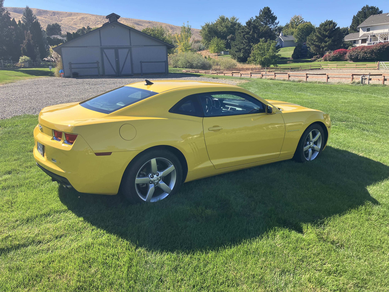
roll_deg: +3.1
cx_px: 194
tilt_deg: -12.8
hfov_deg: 63.4
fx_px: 315
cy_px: 146
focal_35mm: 28
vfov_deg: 49.7
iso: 32
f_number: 1.8
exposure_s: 1/852
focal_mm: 3.99
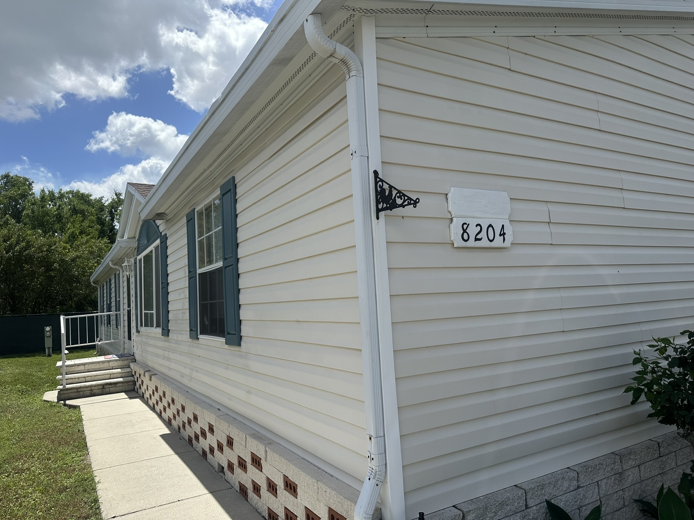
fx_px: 481
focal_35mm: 24
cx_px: 347
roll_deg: +2.9
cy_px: 260
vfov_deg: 56.8
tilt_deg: +5.7
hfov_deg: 71.6
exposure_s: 1/5848
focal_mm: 6.86
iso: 80
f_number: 1.78
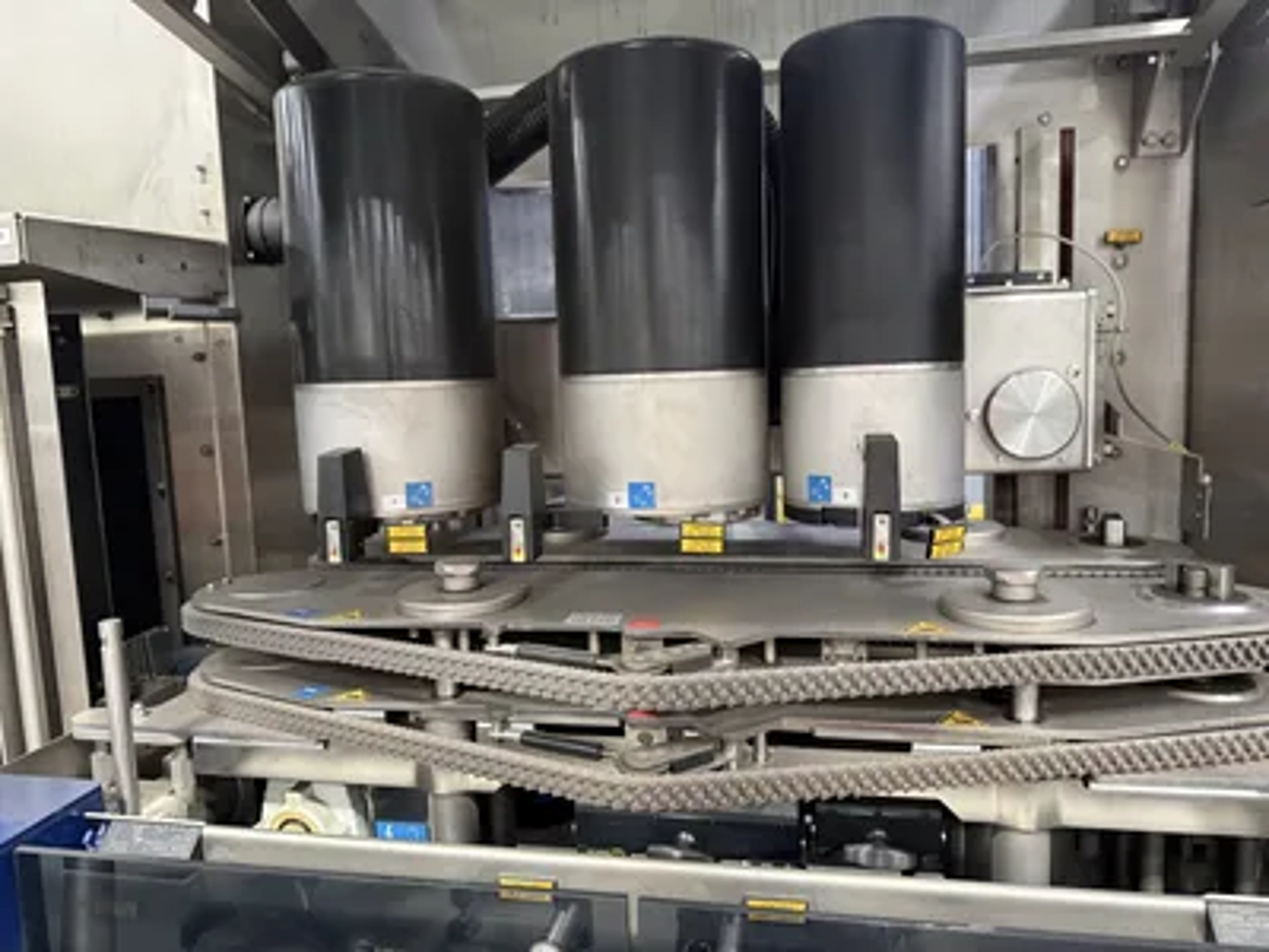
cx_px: 634
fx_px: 880
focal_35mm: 24
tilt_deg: -6.2
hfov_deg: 71.6
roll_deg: +1.4
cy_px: 476
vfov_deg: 56.8
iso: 800
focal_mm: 6.76
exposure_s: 1/60
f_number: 1.78
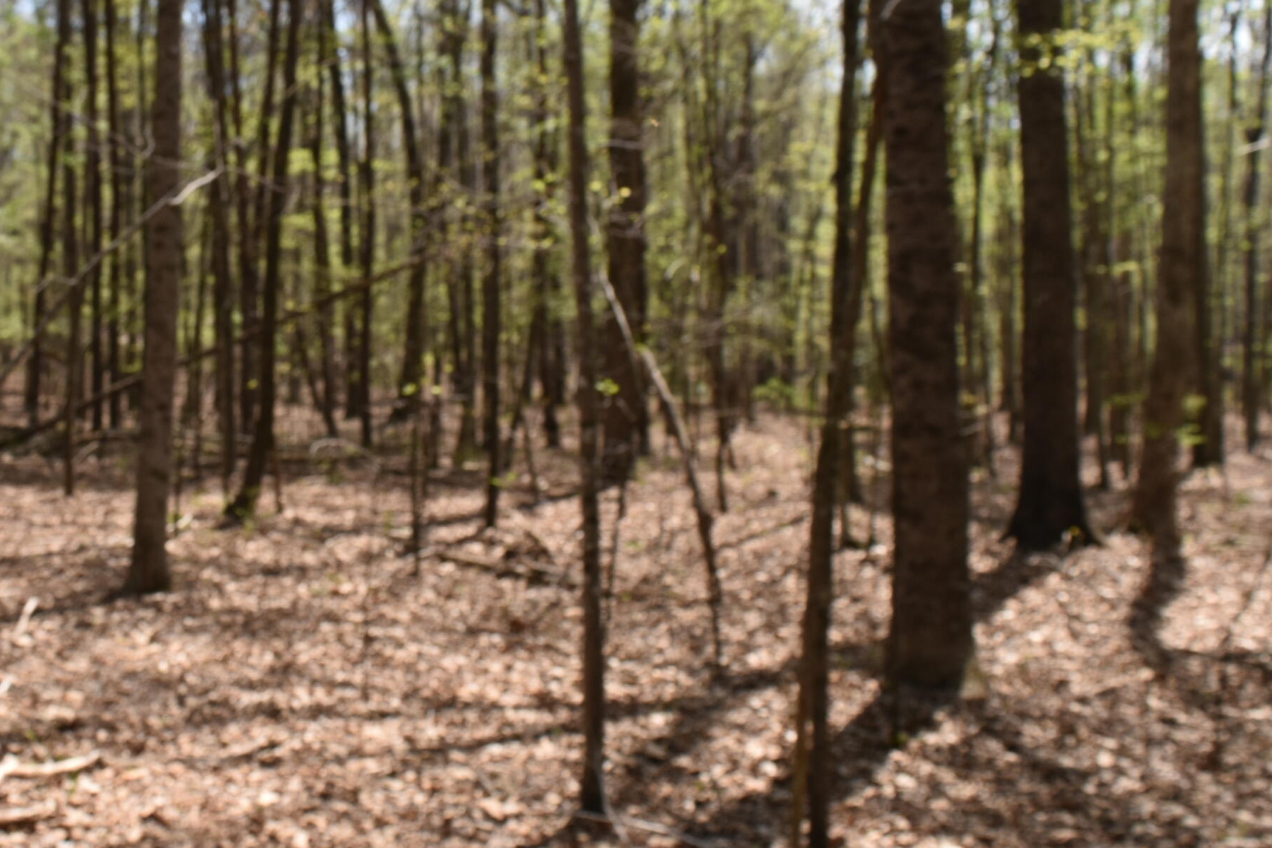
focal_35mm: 45
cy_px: 324
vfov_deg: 29.8
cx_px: 288
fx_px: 1590
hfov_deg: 42.0
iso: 200
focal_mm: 18
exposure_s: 1/250
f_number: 8
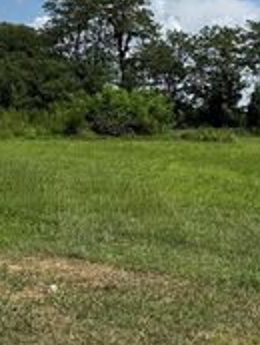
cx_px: 138
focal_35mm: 54
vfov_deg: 35.1
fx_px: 540
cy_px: 107
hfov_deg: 27.1
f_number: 2.2
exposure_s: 1/2985
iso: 50
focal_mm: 2.22
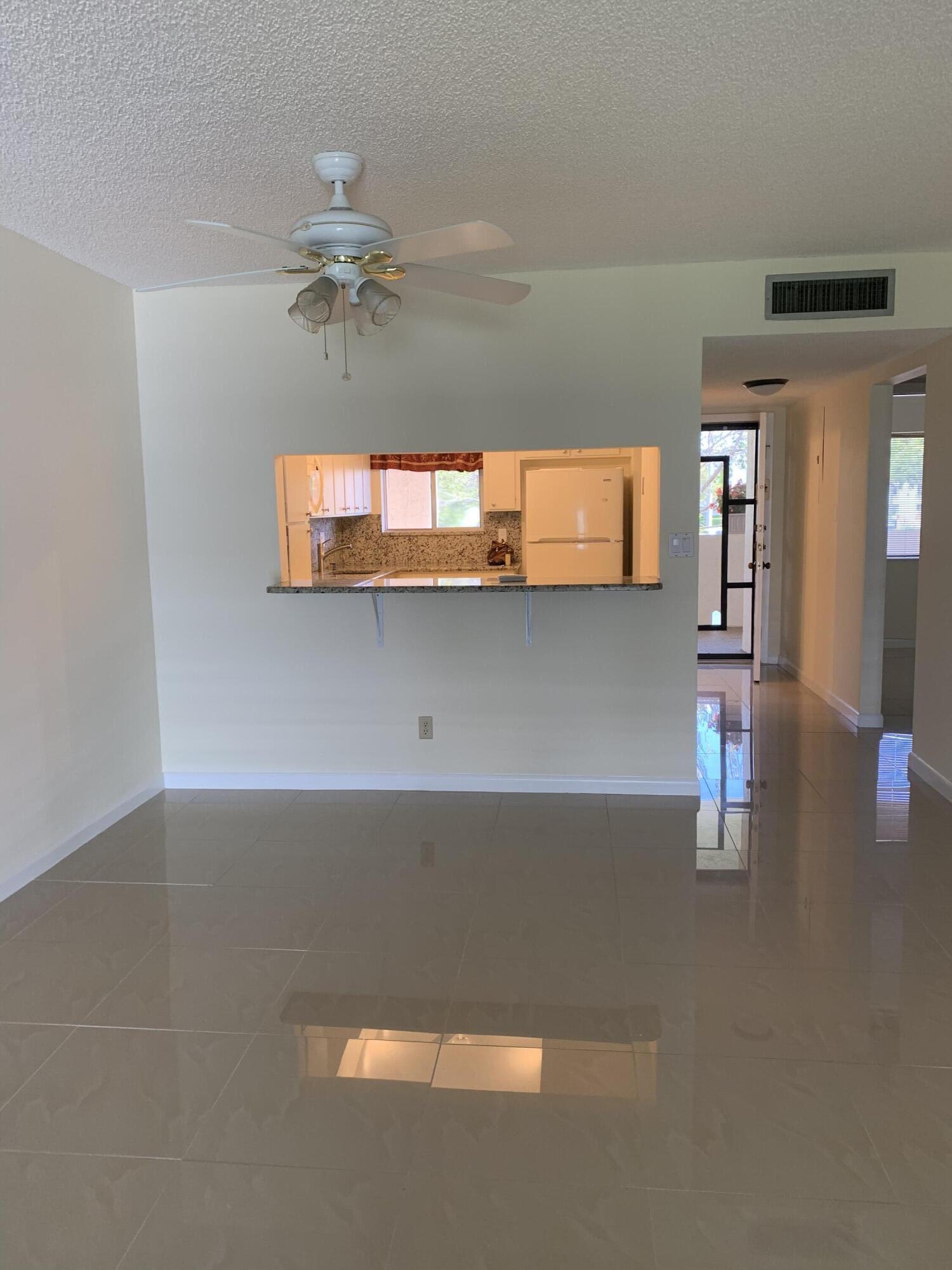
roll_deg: +0.8
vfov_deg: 67.3
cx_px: 476
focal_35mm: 26
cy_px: 635
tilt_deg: -7.0
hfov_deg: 53.1
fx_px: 953
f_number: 1.8
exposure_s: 1/60
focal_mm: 4.25
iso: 80
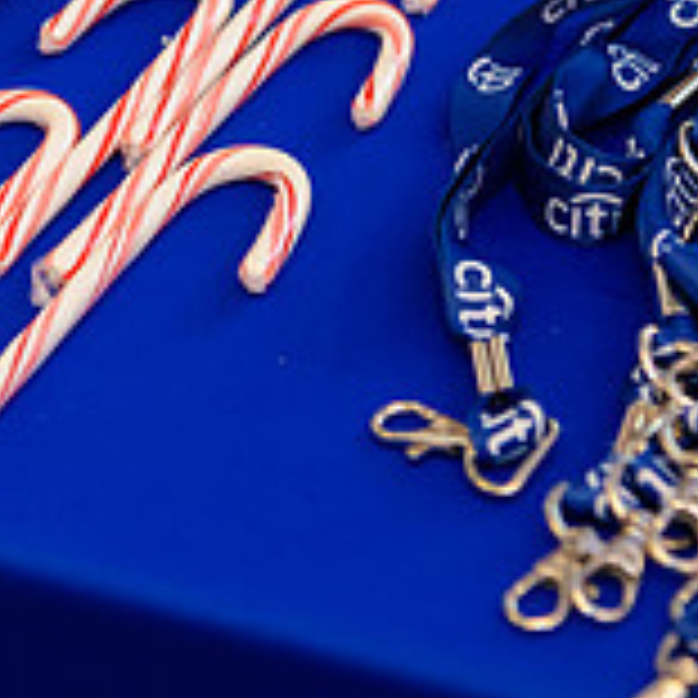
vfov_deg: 11.3
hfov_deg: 11.4
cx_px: 216
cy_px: 61
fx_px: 3490
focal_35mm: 153
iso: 800
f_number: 3.2
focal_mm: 48
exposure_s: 1/125
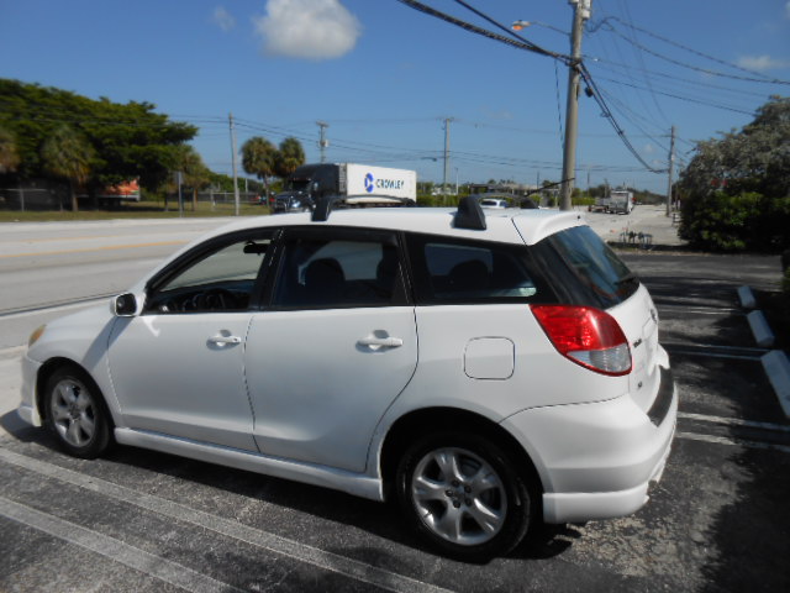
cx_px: 395
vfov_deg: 53.1
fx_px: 593
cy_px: 296
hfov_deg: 67.3
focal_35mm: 26
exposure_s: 1/1500
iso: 80
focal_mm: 4.6
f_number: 3.5
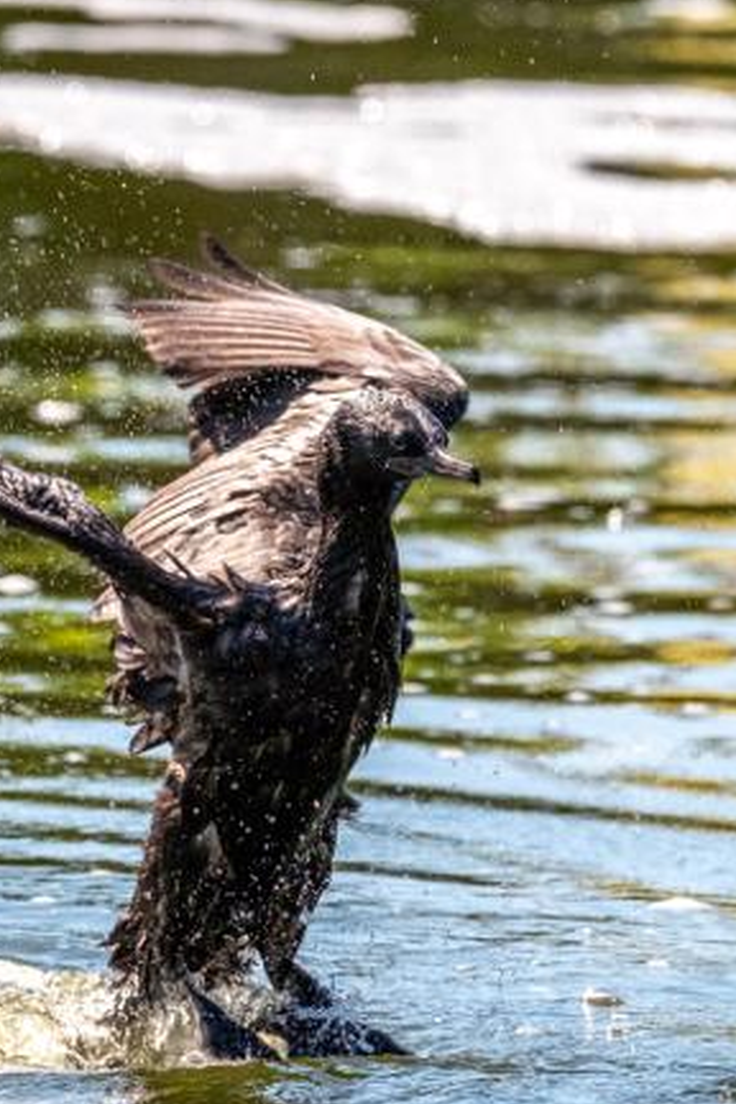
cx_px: 350
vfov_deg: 3.1
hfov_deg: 2.1
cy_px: 636
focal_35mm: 655
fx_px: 20085
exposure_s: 1/2000
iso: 1000
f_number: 7.1
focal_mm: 196.6
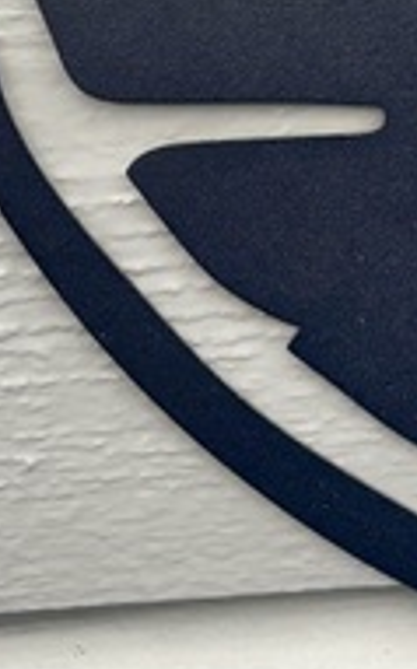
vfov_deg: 13.2
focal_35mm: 148
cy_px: -399
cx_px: 869
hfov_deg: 8.3
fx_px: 2697
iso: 64
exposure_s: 1/121
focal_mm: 5.96
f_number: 1.6
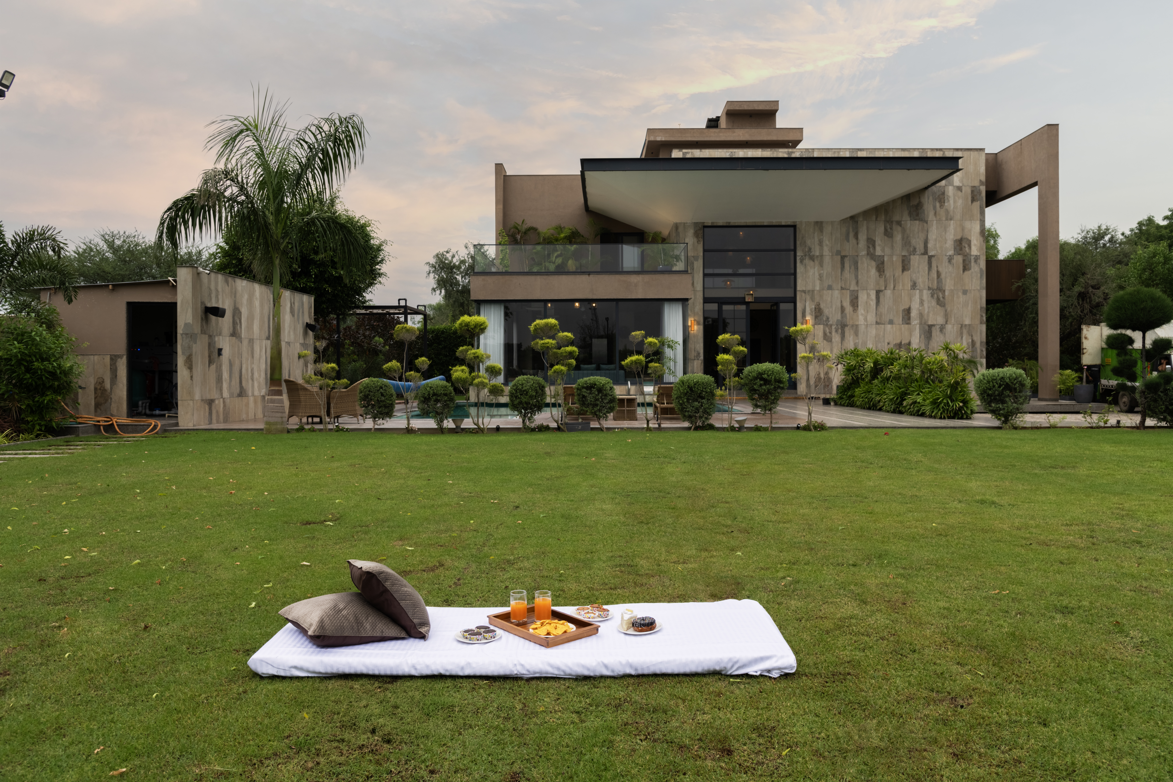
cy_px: 391
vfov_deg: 47.9
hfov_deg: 67.4
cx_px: 586
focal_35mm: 27
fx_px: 880
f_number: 10
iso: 200
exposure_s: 1/320
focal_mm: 27
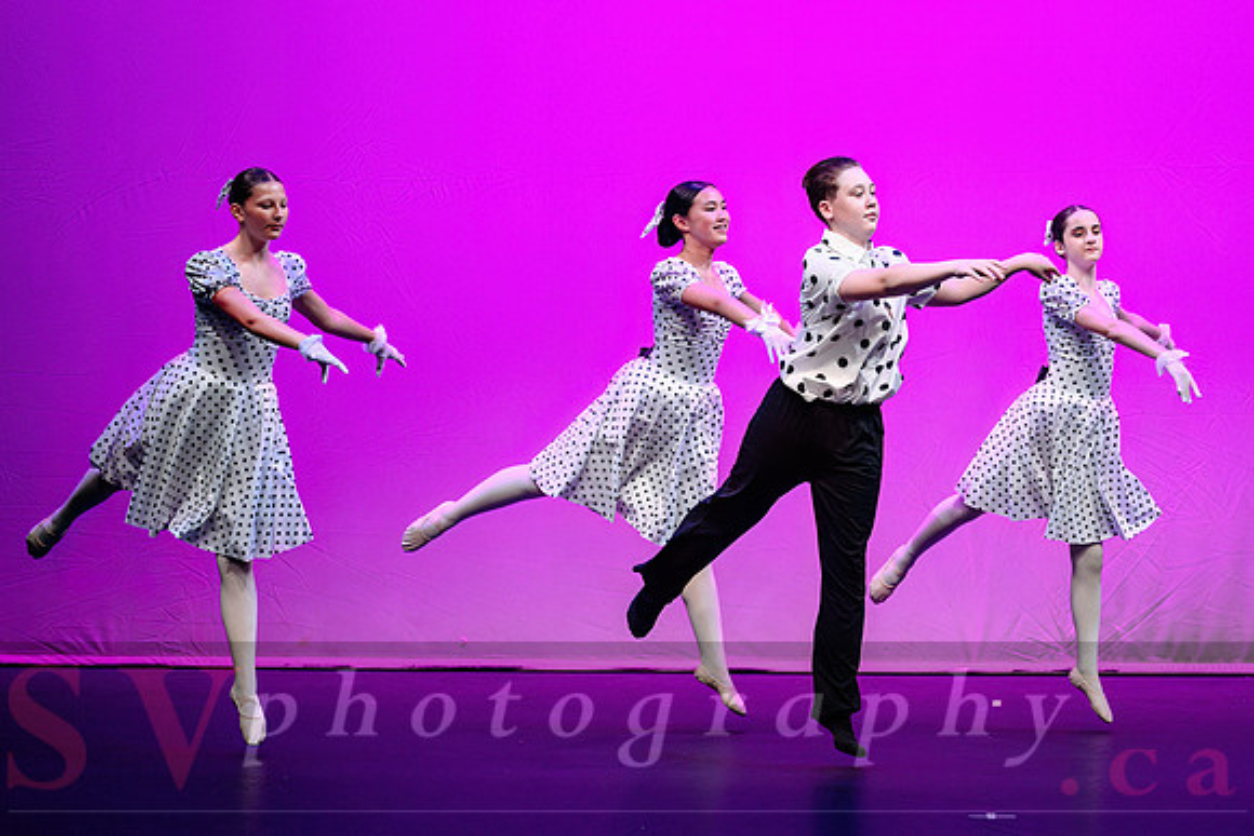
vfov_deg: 7.3
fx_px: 6590
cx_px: 788
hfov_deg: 10.9
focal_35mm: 189
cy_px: 472
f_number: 2.8
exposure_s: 1/800
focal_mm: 150
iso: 1600
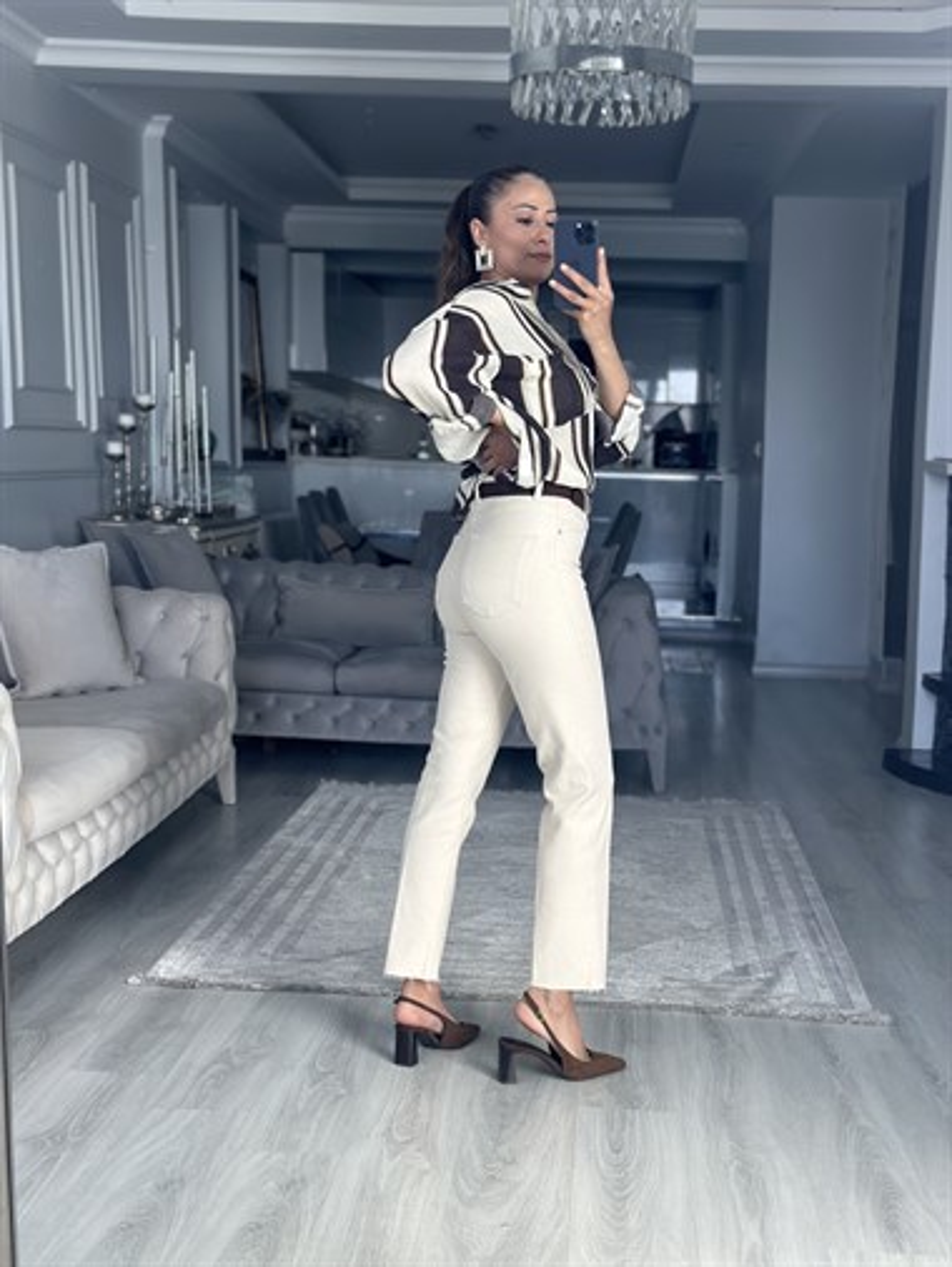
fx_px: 1759
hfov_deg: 30.3
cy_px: 634
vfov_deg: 39.6
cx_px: 476
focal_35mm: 48
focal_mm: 6.86
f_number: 1.78
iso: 100
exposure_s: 1/172
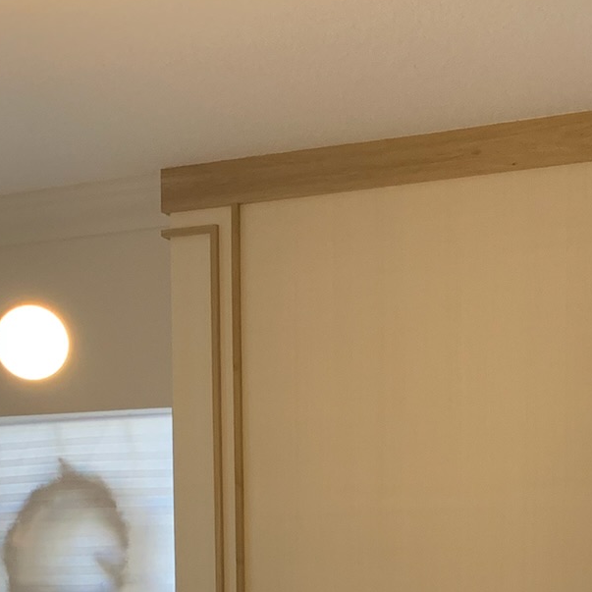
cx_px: 394
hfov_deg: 22.1
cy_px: 782
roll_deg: +0.5
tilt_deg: -4.2
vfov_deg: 20.2
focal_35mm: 78
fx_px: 1509
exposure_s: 1/60
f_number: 1.8
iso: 250
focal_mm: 4.25
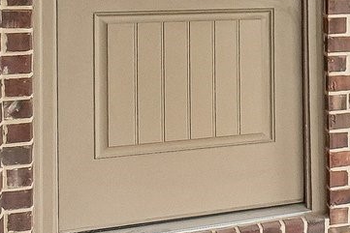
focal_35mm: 85
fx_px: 827
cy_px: -21
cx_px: 866
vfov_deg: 15.7
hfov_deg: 14.4
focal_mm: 10
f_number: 8
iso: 400
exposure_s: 1/8
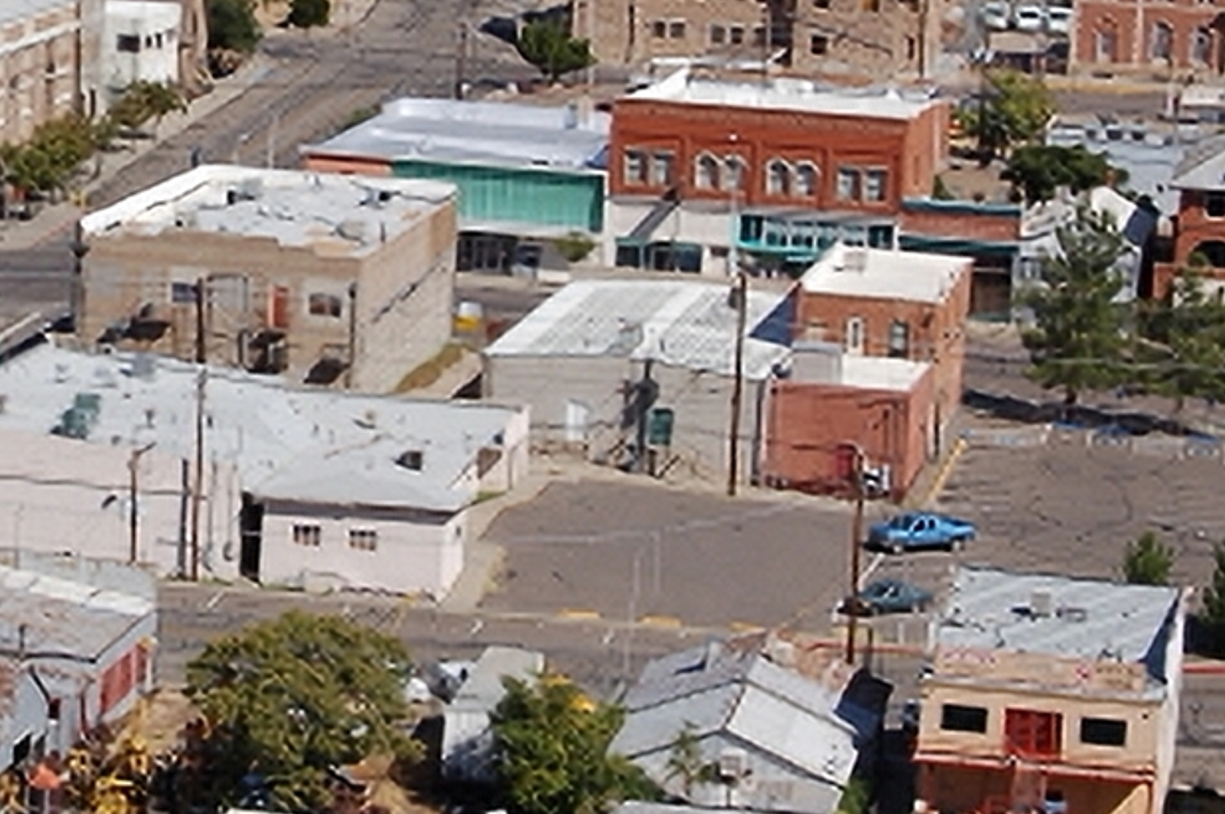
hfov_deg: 11.9
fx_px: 5814
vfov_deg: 8.0
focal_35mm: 171
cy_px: 155
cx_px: 50
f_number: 11
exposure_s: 1/400
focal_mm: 55
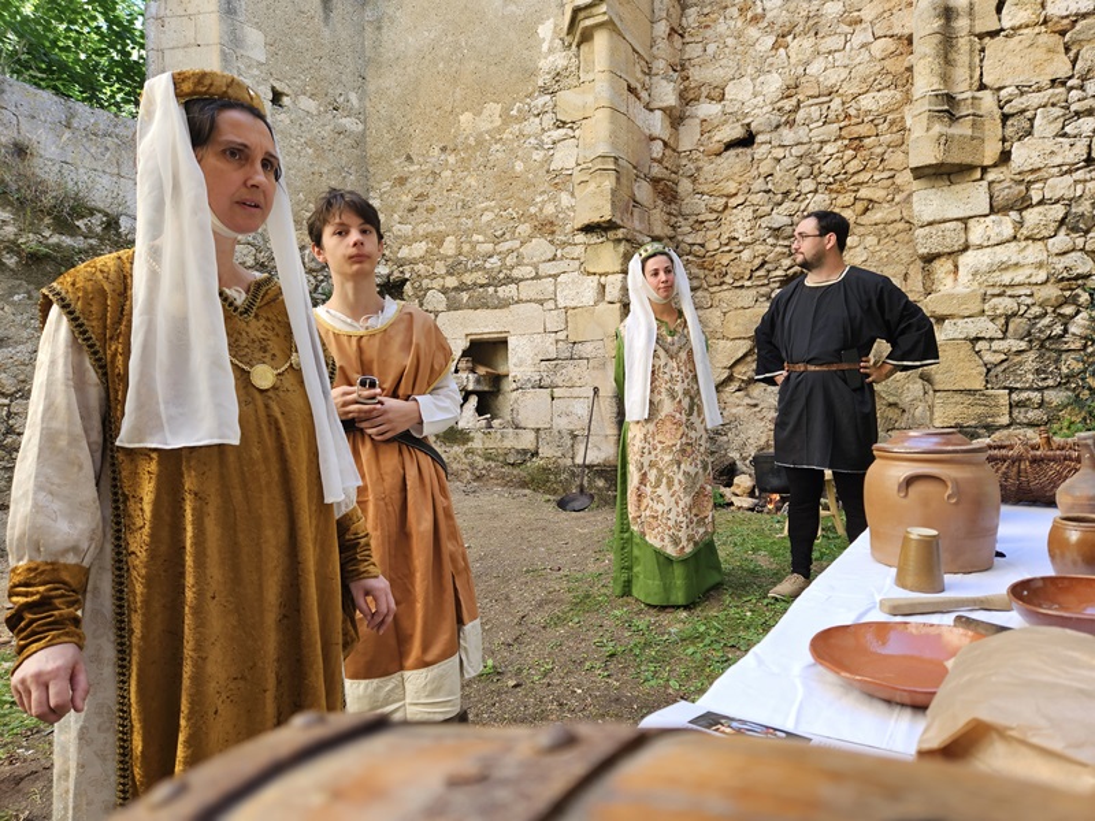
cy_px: 410
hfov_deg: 73.9
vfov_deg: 58.9
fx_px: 728
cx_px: 548
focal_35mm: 23
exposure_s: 1/100
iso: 40
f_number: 1.8
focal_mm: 5.4
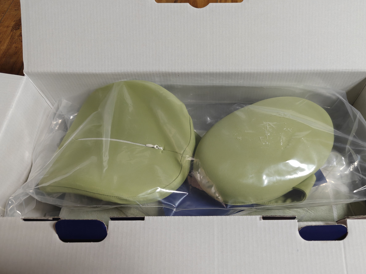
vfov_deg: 51.3
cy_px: 150
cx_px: 210
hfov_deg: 65.0
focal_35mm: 27
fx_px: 285
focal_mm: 6.06
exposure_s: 1/125
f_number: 1.6
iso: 800
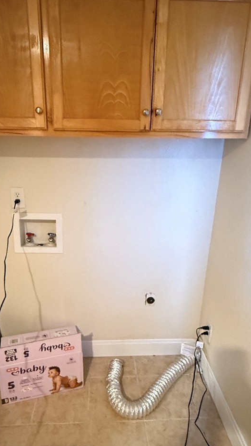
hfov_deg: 45.9
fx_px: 296
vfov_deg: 74.0
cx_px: 116
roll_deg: -1.9
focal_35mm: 25
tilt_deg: -18.6
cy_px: 231
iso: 1000
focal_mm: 2.22
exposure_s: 1/60
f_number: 2.2
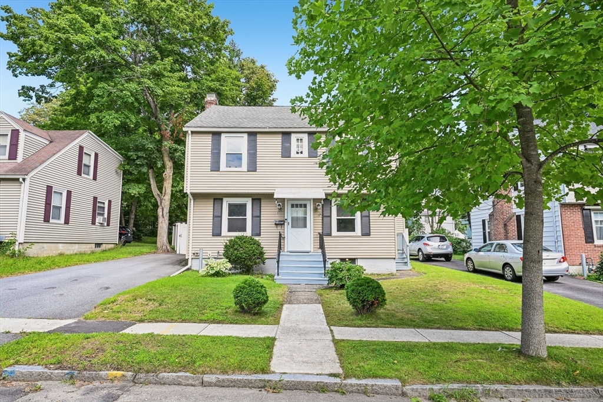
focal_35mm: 21
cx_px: 302
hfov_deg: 81.2
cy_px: 201
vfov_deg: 59.5
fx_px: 352
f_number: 8
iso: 400
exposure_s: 1/80
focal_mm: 21
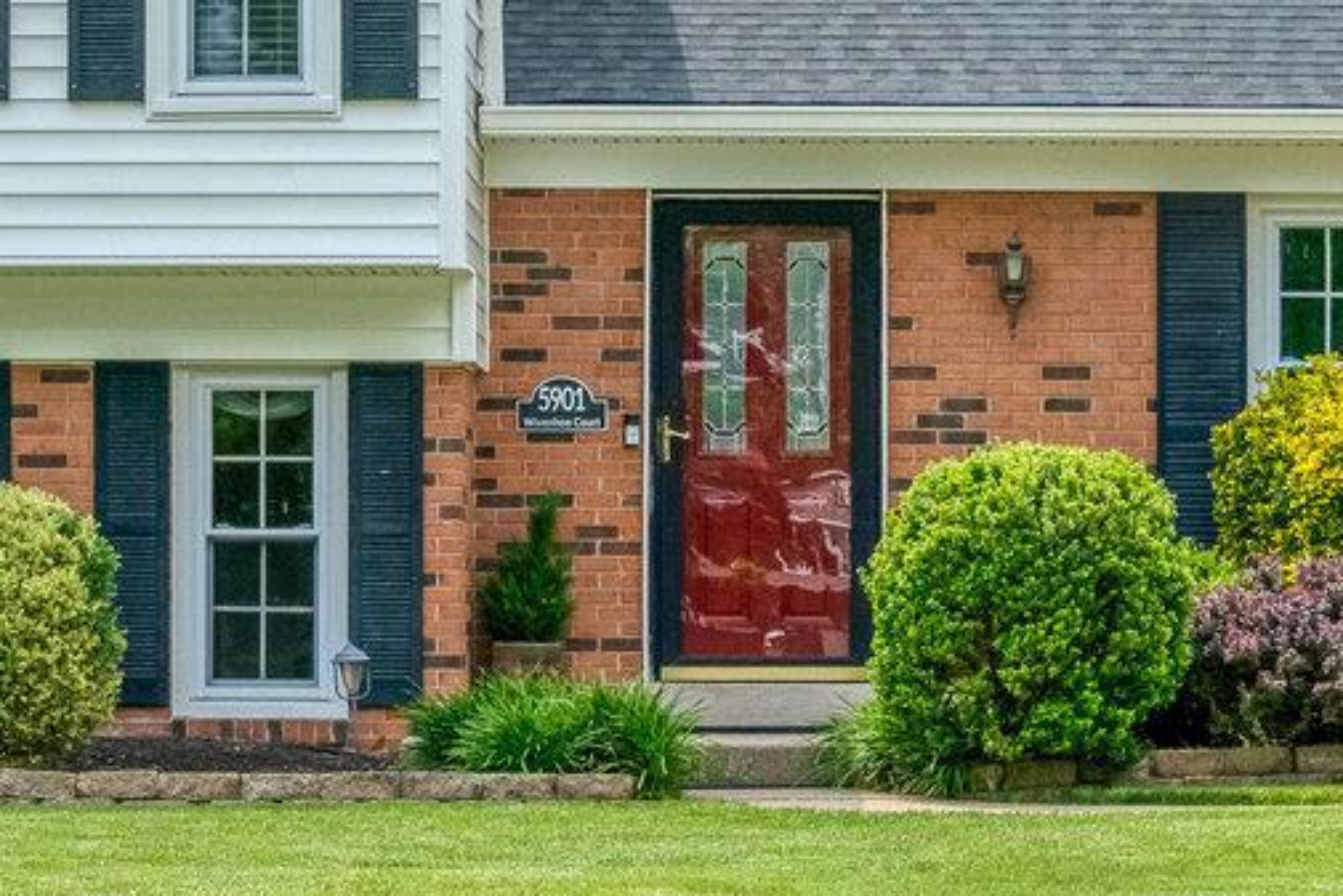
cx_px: 808
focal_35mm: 142
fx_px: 5299
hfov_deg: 14.4
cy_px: 114
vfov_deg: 9.6
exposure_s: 1/4000
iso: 1250
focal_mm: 35
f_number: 8
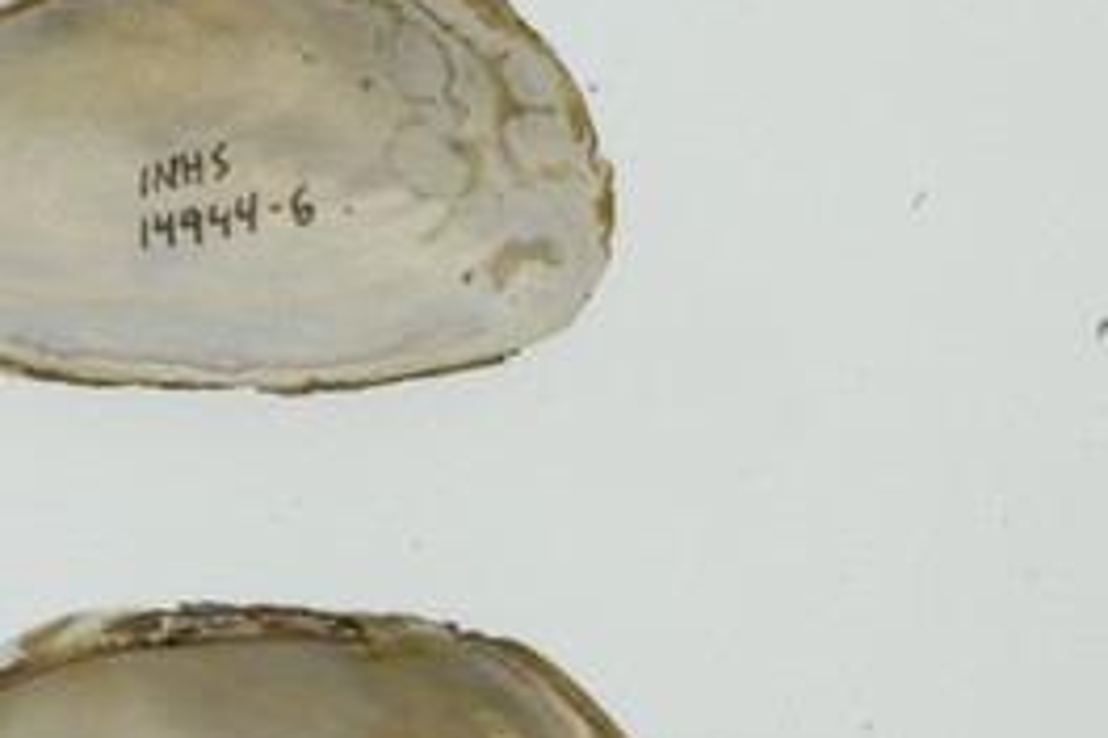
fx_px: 8402
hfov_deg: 7.3
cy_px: 1034
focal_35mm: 273
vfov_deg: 5.0
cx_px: -1108
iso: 100
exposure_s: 1/10
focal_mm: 60
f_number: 32
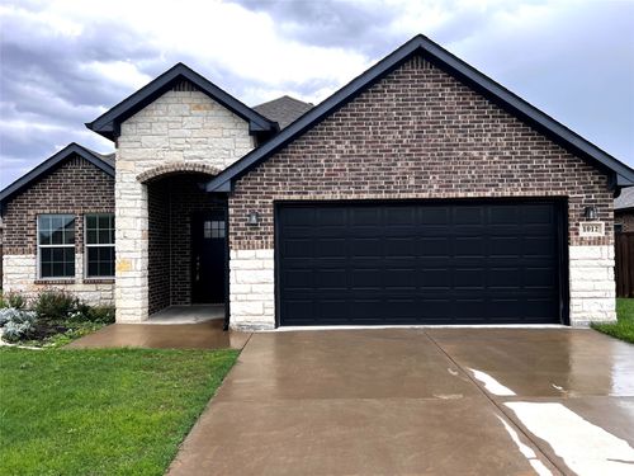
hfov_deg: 67.3
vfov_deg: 53.1
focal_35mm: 26
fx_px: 476
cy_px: 238
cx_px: 317
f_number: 1.5
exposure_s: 1/422
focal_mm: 5.7
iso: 50
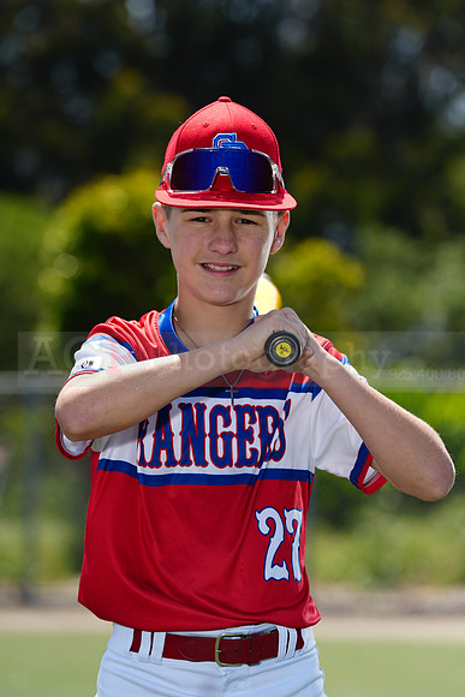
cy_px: 348
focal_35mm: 192
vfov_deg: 10.7
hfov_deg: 7.2
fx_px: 3717
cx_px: 232
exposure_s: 1/250
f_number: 5
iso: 50
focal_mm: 192
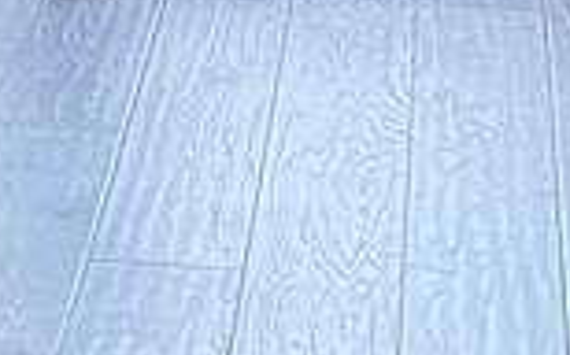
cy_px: -973
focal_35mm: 183
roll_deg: -0.5
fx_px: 2841
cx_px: 59
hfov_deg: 11.4
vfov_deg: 6.2
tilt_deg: -1.6
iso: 100
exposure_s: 1/60
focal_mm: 5.7
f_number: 1.5
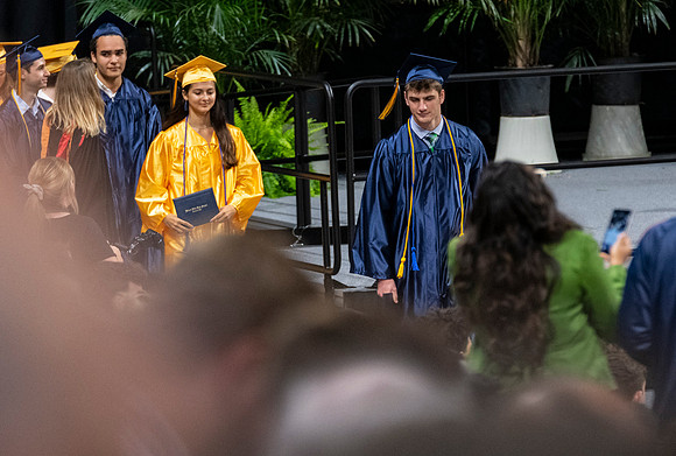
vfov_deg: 4.1
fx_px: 6356
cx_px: 423
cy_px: 232
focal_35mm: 337
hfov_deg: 6.1
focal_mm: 190
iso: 2000
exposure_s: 1/200
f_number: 4
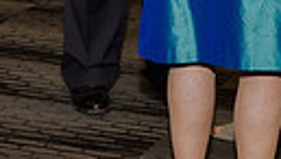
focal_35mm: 216
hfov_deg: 9.9
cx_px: 211
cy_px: -210
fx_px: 1612
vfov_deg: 5.5
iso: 200
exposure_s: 1/60
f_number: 5
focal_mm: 46
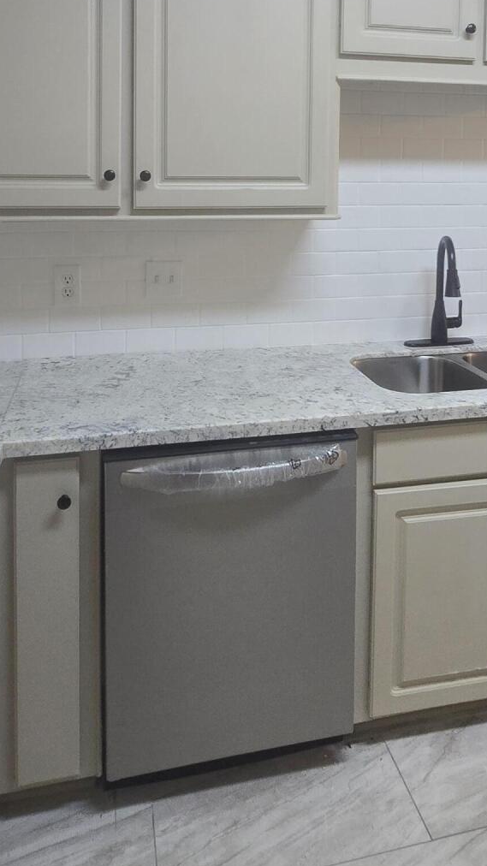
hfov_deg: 41.3
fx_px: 643
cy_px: 214
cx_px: 293
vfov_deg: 63.8
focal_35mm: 28
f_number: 2.2
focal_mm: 2.2
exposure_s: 1/60
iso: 160
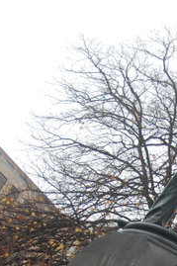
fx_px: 842
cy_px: 287
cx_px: 195
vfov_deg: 17.4
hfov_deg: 11.8
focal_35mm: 114
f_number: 4.5
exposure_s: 1/80
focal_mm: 34
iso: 200
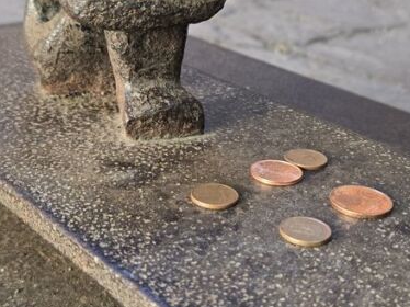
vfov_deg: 23.2
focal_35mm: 63
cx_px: 192
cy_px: 103
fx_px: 746
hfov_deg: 30.7
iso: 250
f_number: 1.8
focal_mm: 5.4
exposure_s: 1/100
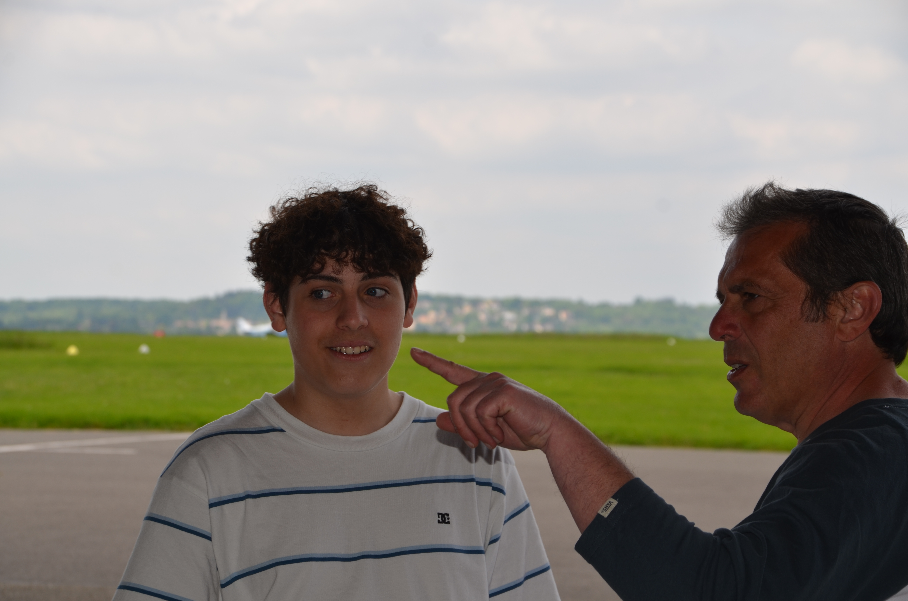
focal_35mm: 135
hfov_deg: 15.2
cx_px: 454
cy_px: 300
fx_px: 3398
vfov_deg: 10.1
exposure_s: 1/250
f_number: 7.1
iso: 100
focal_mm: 90
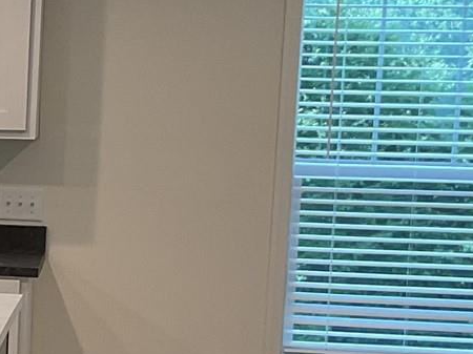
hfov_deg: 13.7
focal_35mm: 132
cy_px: 267
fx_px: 1803
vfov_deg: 11.2
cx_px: -323
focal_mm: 3
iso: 40
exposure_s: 1/60
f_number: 1.8
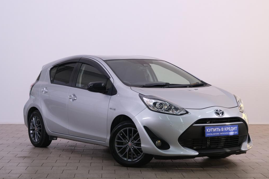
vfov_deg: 16.7
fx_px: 613
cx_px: 134
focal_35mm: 82
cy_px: 79
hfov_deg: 24.8
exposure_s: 1/140
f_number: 4
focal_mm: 46.6
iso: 500
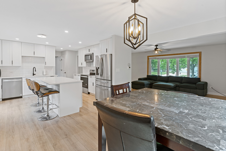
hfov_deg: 93.3
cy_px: 76
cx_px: 113
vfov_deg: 70.4
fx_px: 107
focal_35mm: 17
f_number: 8
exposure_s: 1/1.67
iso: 320
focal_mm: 17
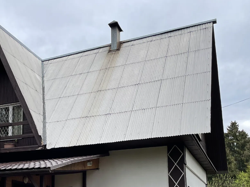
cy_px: 167
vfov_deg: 27.6
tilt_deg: +9.1
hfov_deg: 36.2
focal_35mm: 51
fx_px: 368
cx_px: 49
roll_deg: -0.6
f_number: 1.6
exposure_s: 1/882
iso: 32
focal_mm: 4.2
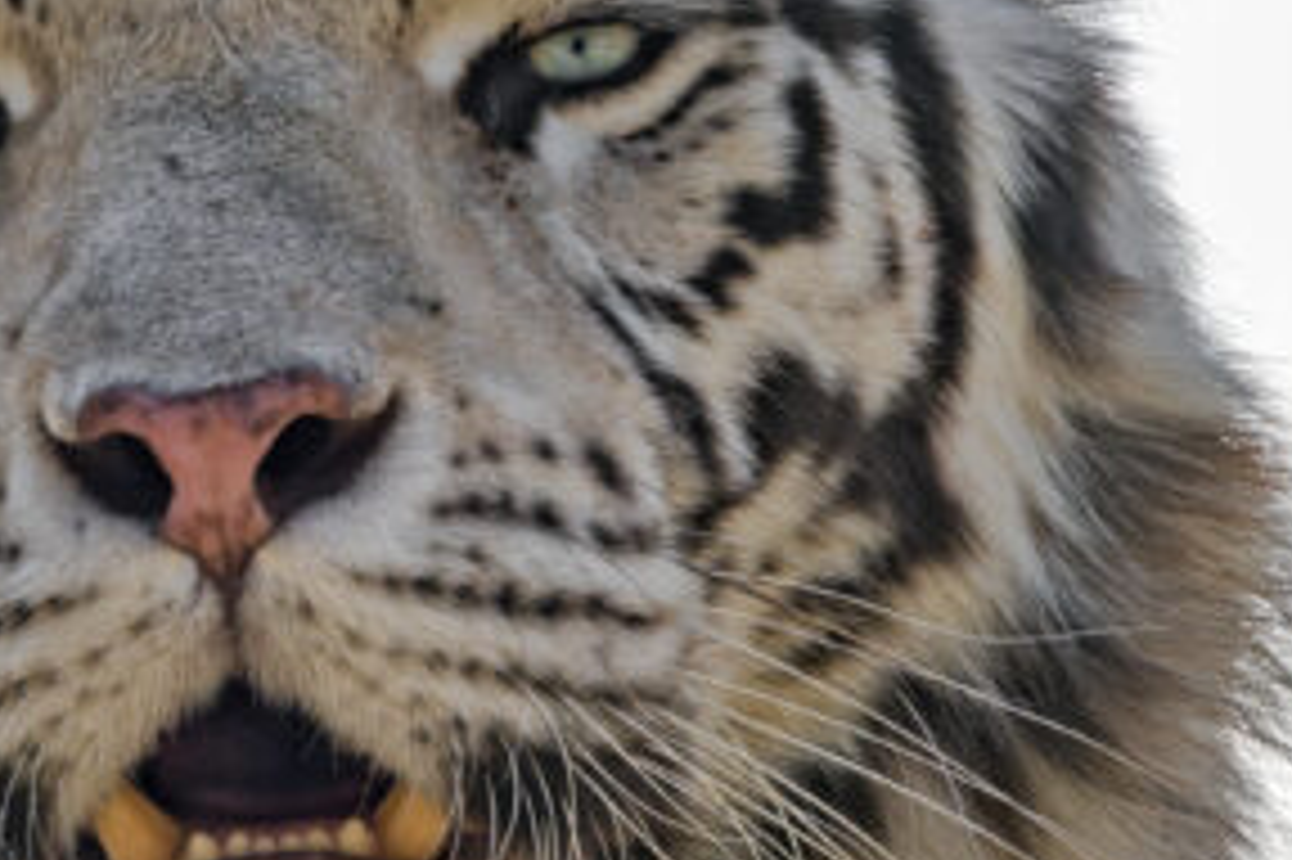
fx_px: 71626
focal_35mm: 1997
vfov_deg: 0.7
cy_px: 948
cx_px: -153
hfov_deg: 1.0
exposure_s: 1/640
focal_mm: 560
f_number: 5.6
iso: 100
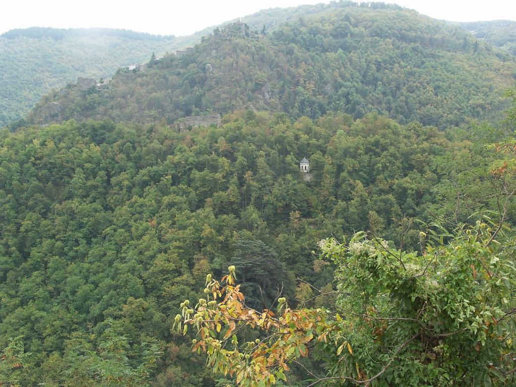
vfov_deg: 27.0
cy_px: 194
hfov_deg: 35.5
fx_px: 805
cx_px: 258
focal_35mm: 54
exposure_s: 1/60
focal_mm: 13.88
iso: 64
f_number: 6.3
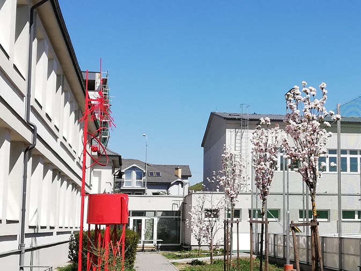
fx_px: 730
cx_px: 266
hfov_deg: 27.4
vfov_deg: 21.0
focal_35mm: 70
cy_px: 129
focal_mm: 3.81
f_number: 2.2
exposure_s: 1/1203
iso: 50
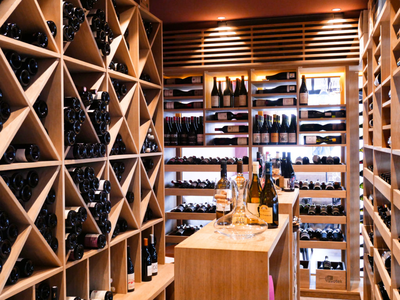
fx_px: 508
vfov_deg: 32.9
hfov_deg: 42.9
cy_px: 150
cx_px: 200
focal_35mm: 44
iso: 2000
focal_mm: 22
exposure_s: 1/60
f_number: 4.8
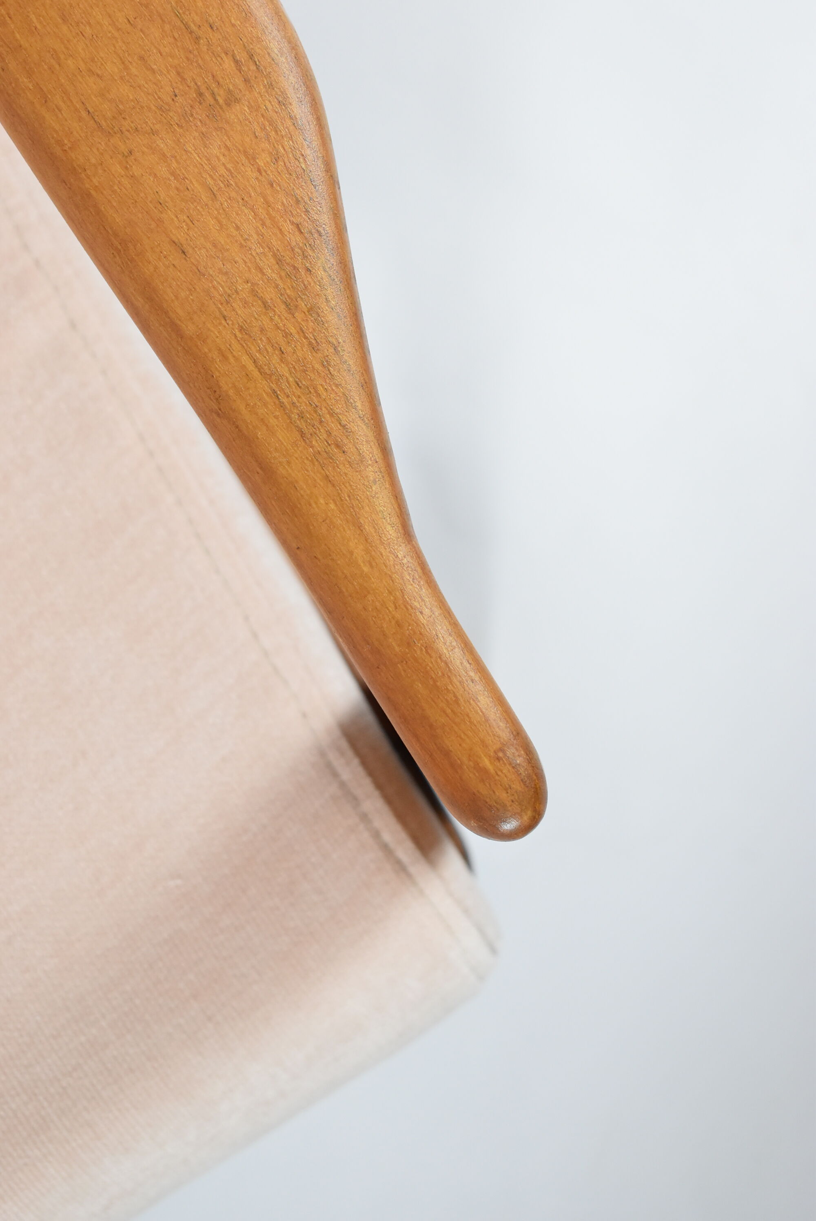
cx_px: 408
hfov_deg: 19.0
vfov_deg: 28.1
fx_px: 2443
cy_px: 610
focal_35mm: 72
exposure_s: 1/125
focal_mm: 48
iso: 1600
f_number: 5.3
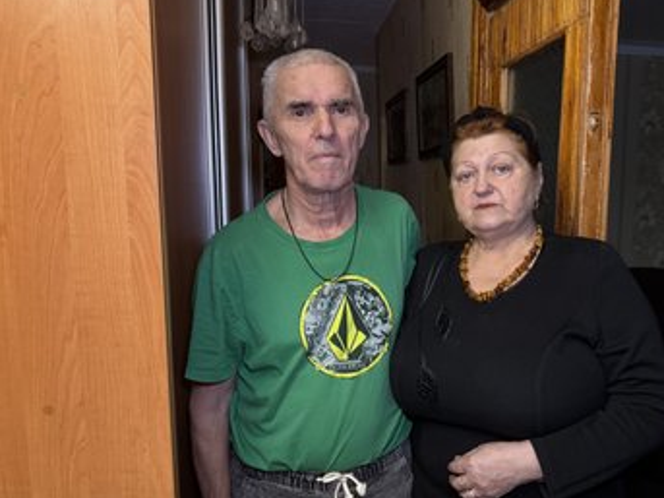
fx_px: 537
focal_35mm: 28
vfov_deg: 49.7
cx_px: 385
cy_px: 265
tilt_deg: -7.4
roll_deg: +0.2
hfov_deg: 63.1
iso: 500
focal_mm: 6.76
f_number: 1.78
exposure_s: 1/60
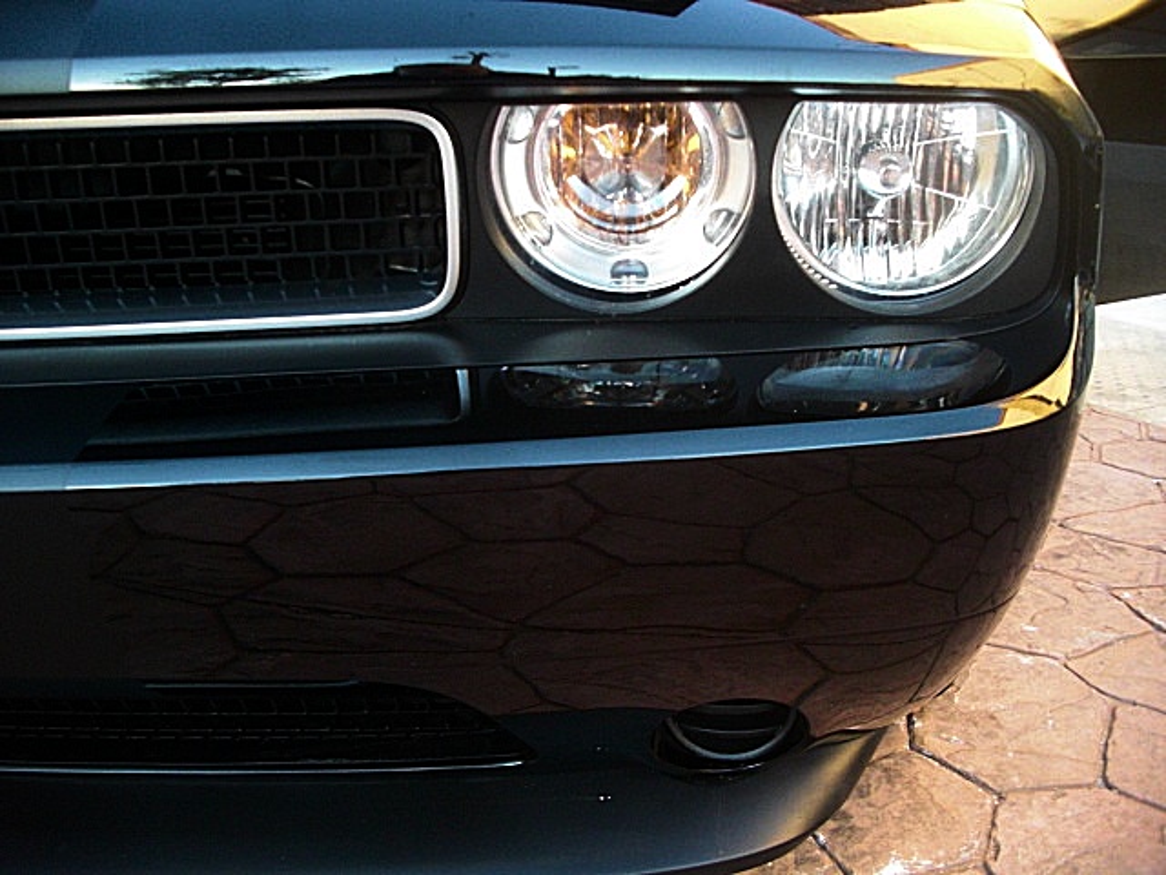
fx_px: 1213
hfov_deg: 51.4
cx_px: 583
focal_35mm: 36
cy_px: 438
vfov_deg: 39.7
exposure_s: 1/80
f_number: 2.8
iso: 400
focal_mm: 6.3
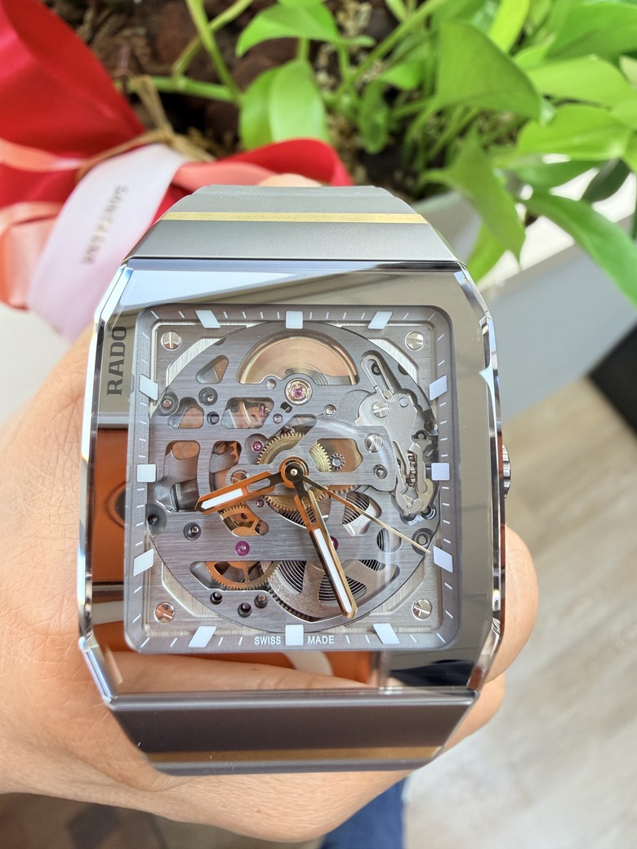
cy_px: 424
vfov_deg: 71.6
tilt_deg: -63.6
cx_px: 318
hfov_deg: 56.8
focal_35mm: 24
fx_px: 589
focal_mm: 2.22
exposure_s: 1/60
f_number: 2.2
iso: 160
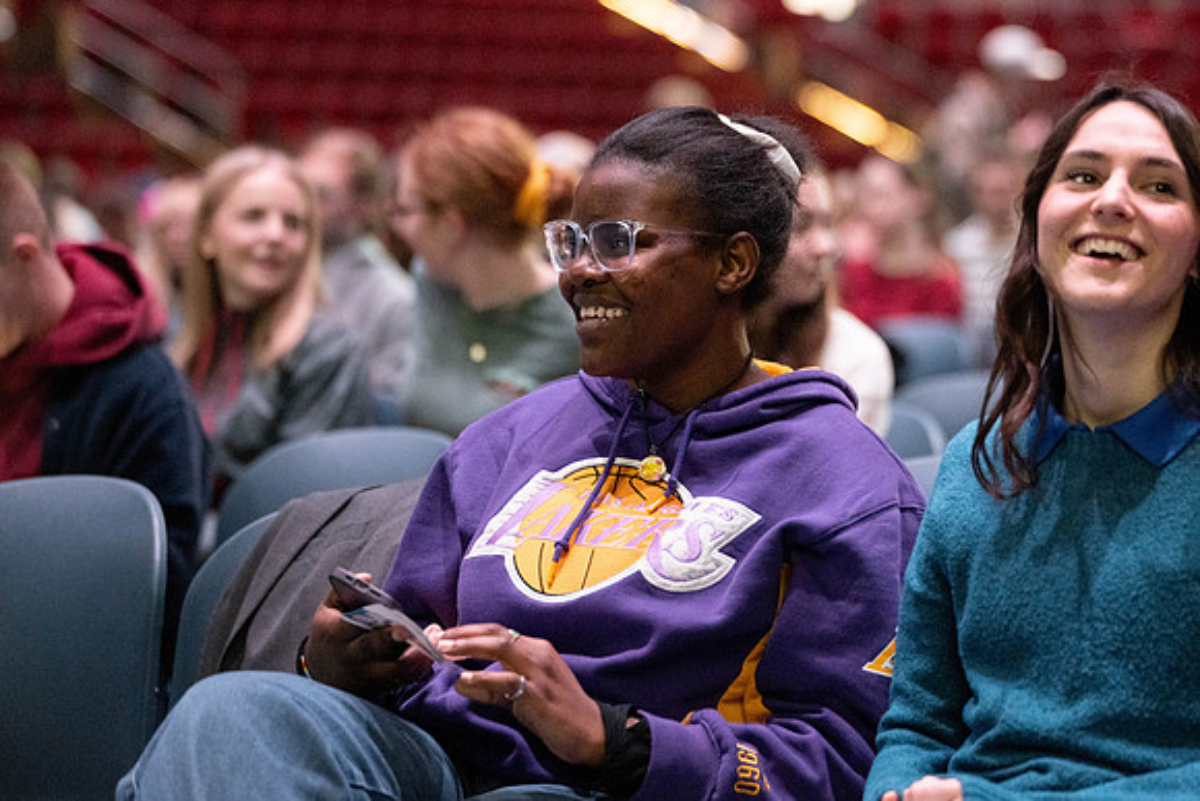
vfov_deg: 10.2
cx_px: 766
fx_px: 4472
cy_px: 296
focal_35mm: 134
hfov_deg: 15.3
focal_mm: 105
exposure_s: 1/200
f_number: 2.8
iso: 5000
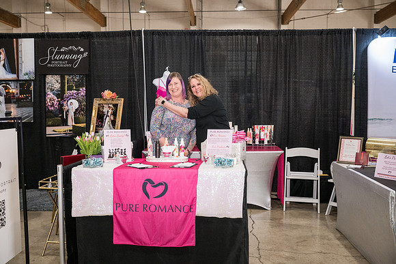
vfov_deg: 37.9
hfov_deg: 54.4
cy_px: 132
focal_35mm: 35
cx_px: 198
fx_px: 385
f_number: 4
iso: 3200
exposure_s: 1/400
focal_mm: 35
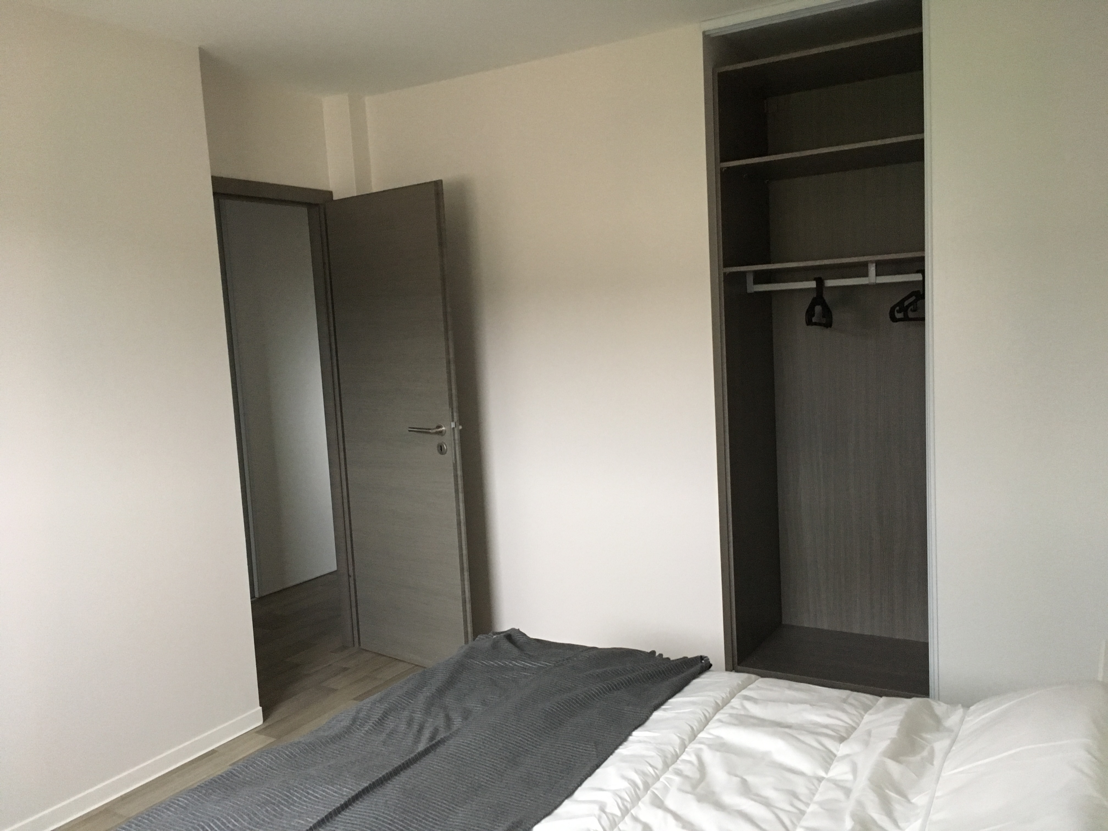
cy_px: 416
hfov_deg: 61.7
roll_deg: +3.3
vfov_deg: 48.2
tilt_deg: -6.1
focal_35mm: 29
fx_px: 928
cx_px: 554
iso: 200
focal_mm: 4.15
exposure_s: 1/17
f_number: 2.2
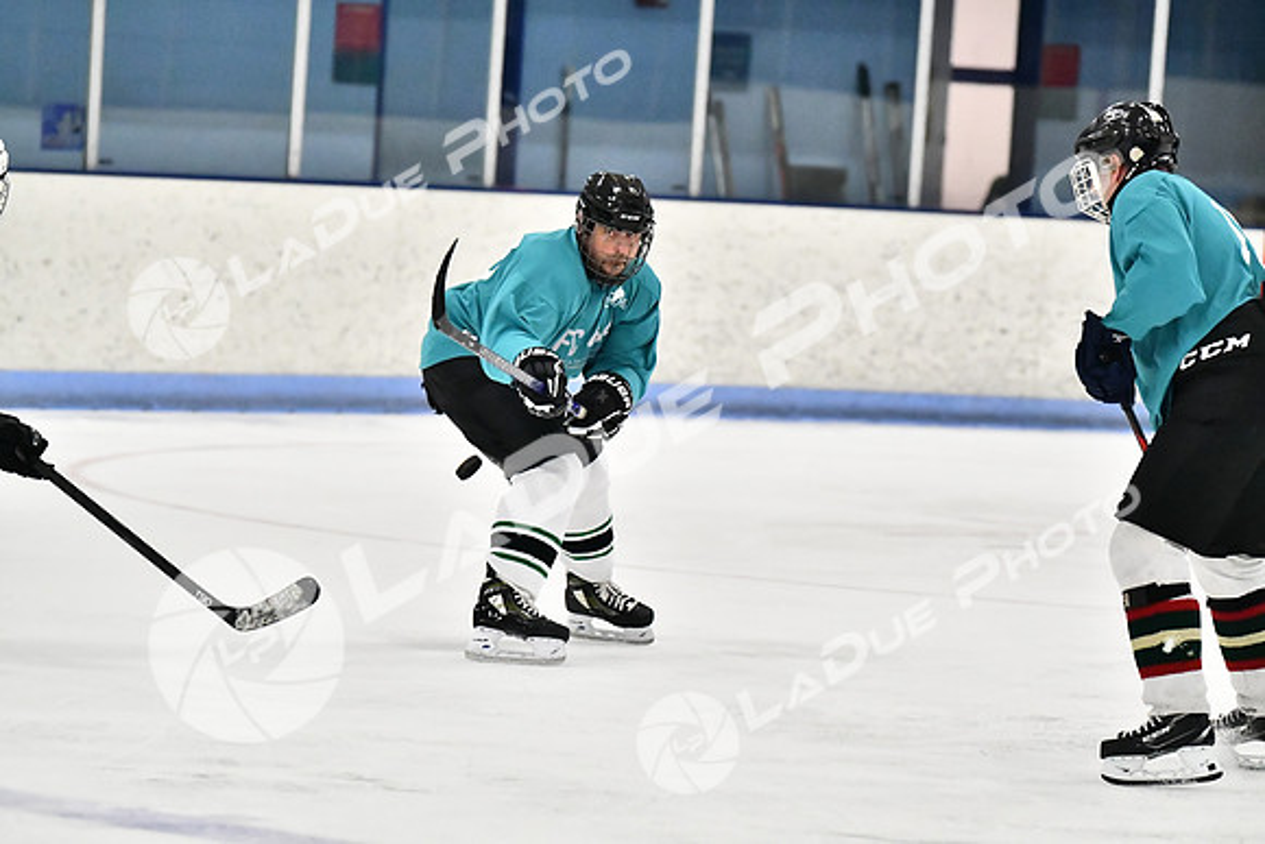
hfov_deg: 9.1
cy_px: 422
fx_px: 7908
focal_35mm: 225
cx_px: 632
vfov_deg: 6.1
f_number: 2.8
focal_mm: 150
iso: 8000
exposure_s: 1/1600
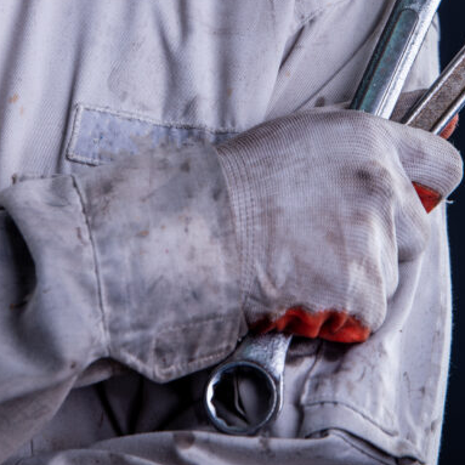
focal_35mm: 455
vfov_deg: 3.9
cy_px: 106
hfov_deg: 3.9
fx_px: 6915
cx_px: 285
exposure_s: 1/200
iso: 200
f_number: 5
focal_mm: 200
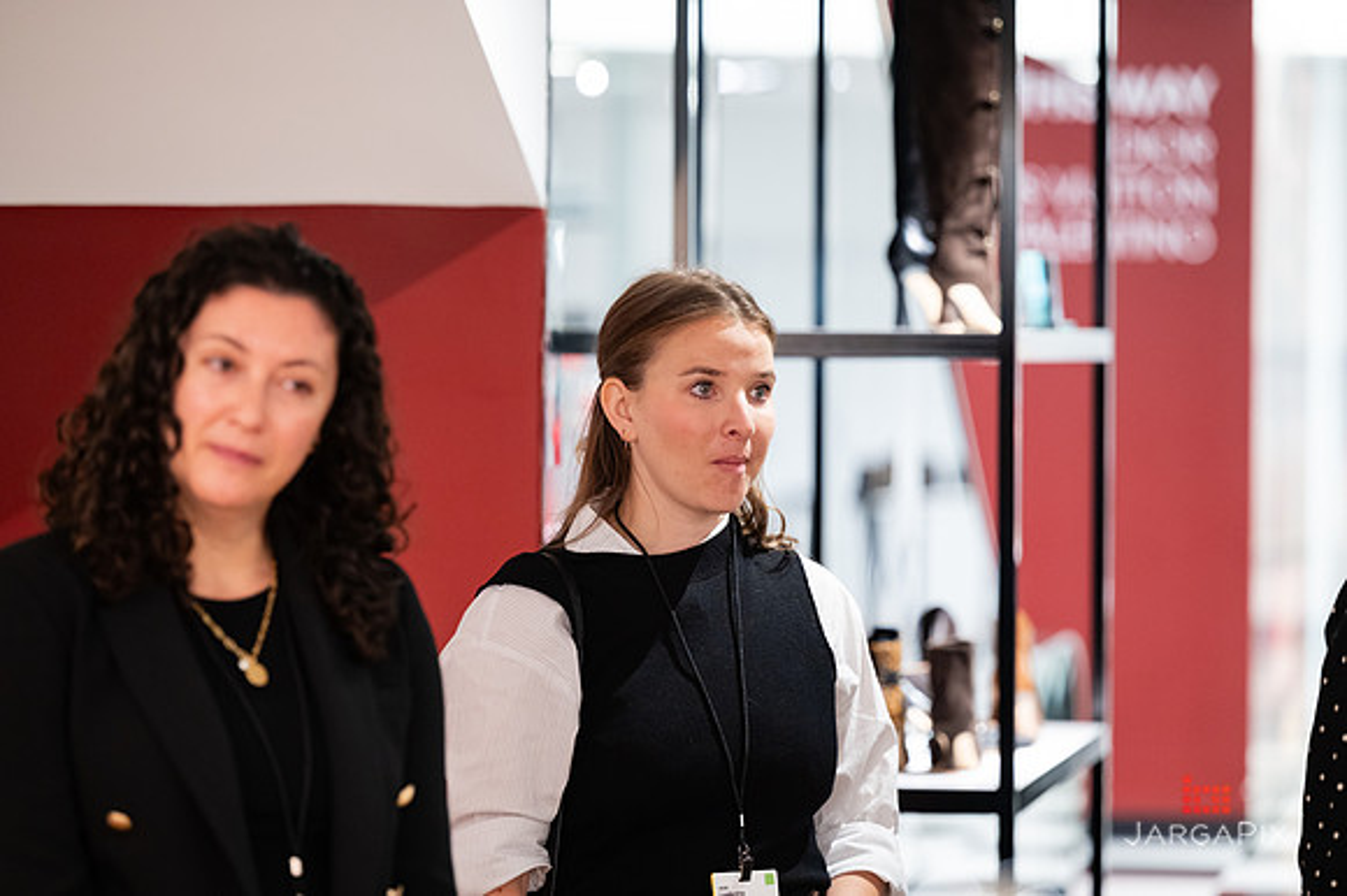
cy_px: 448
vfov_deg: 9.9
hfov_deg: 14.8
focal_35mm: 139
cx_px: 674
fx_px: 5190
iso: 2500
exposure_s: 1/160
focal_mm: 135
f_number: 3.2
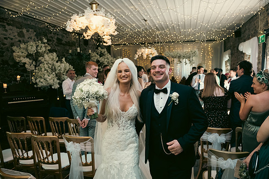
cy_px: 92
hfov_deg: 71.5
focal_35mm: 25
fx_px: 187
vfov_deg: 51.3
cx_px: 138
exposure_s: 1/160
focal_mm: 24
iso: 1250
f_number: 3.5
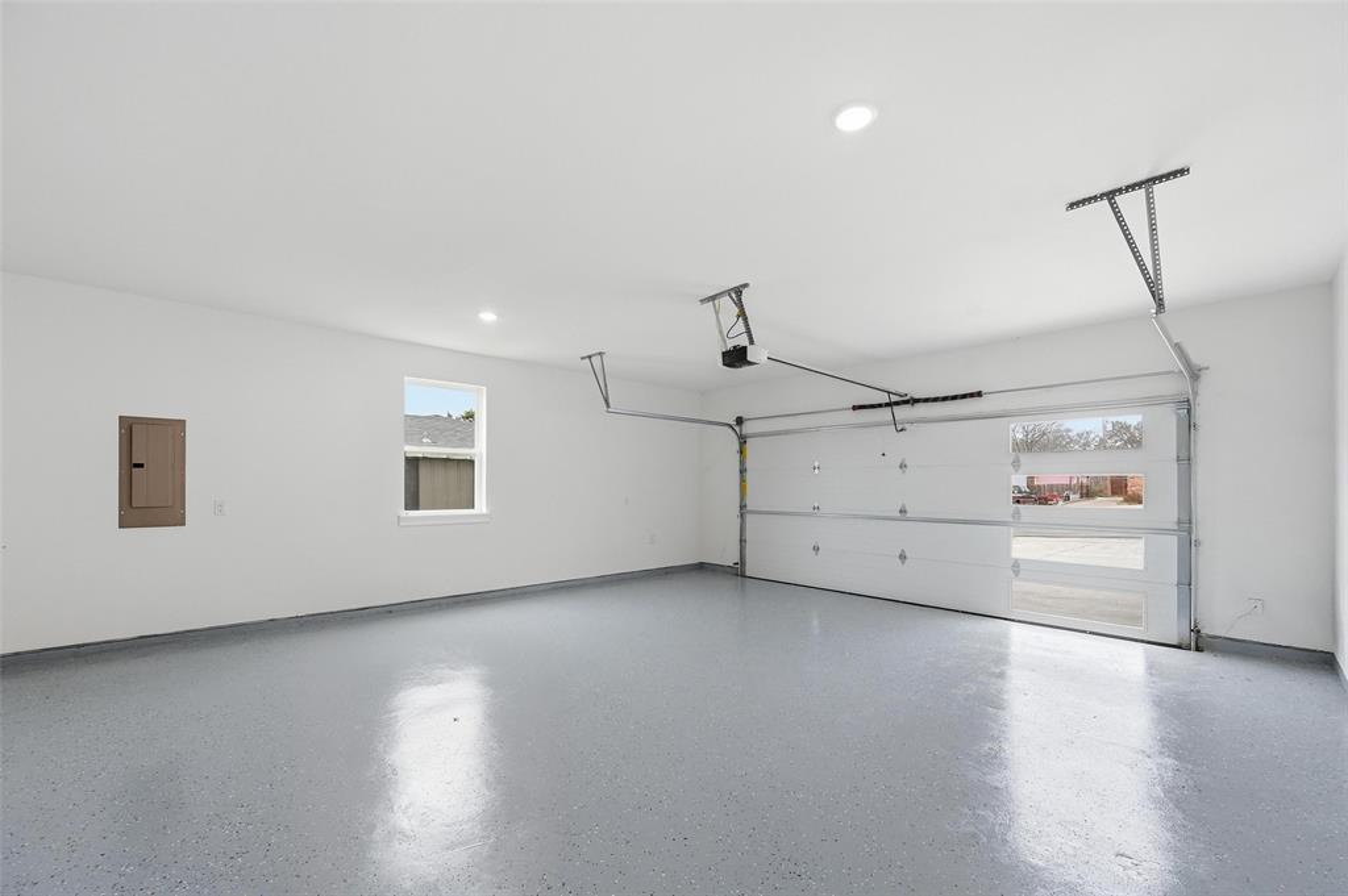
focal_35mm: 14
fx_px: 524
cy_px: 448
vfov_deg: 81.1
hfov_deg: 104.3
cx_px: 674
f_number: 7.1
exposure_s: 1/2000
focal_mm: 14
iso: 1000
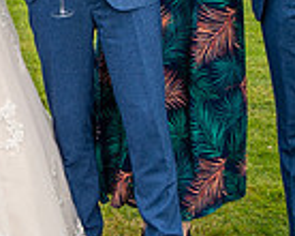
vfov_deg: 9.3
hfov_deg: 11.7
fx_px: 1421
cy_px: -37
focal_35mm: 163
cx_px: -21
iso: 200
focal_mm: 24
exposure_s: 1/400
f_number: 5
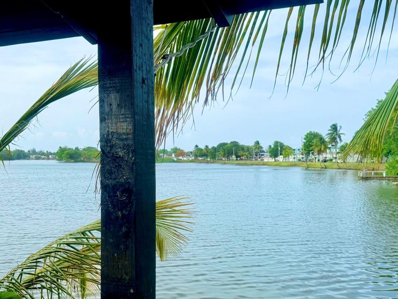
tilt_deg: -2.9
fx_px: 483
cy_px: 185
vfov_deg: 34.2
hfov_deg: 44.8
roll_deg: +0.6
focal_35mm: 42
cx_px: 199
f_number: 1.78
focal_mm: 6.76
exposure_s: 1/2801
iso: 80
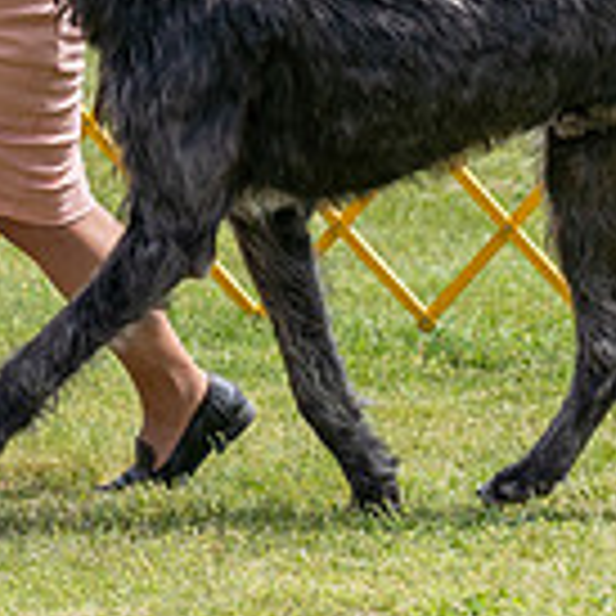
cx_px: -31
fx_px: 11395
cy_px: -101
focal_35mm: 566
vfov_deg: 3.1
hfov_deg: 3.1
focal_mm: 111
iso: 100
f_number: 3.5
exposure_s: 1/1000
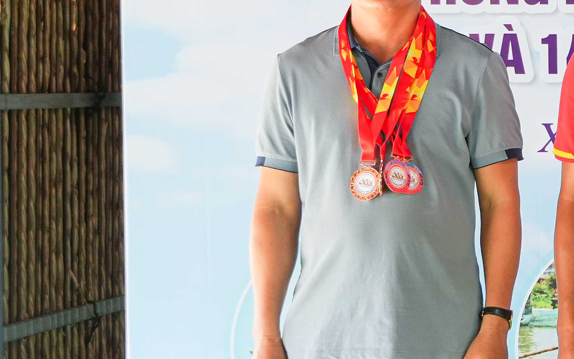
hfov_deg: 12.5
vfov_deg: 8.3
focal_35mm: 158
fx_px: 2467
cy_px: 173
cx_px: 909
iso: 320
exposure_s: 1/50
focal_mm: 31
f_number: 4.5
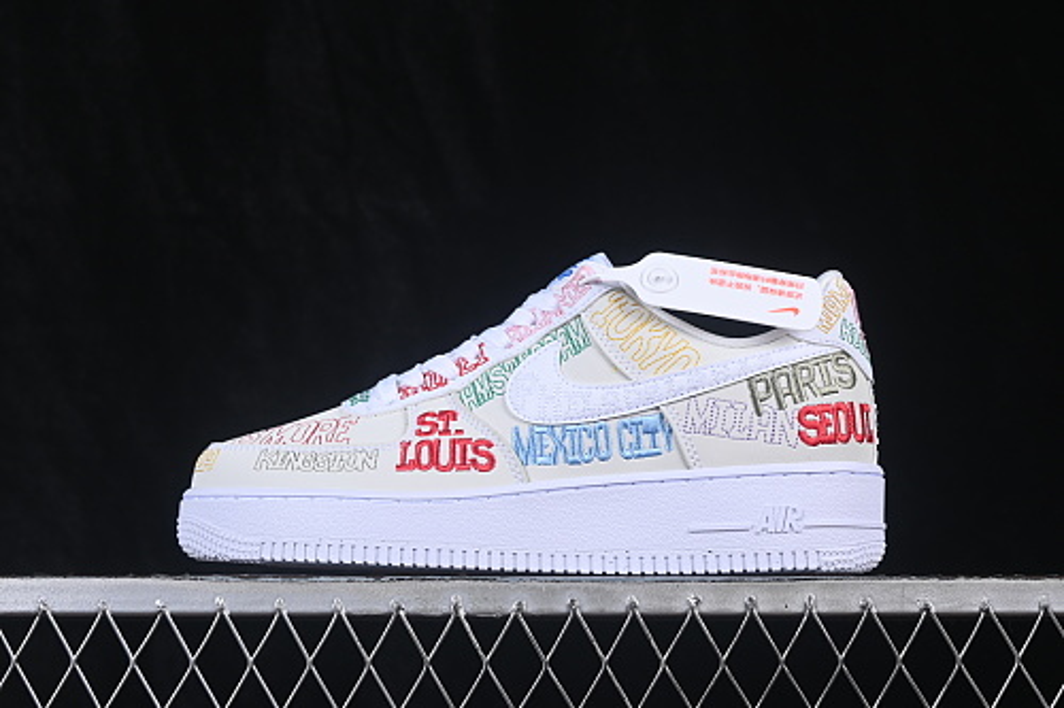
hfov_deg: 27.0
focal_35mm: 75
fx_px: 2216
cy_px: 354
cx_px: 532
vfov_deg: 18.2
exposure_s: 1/80
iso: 160
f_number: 8
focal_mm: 50
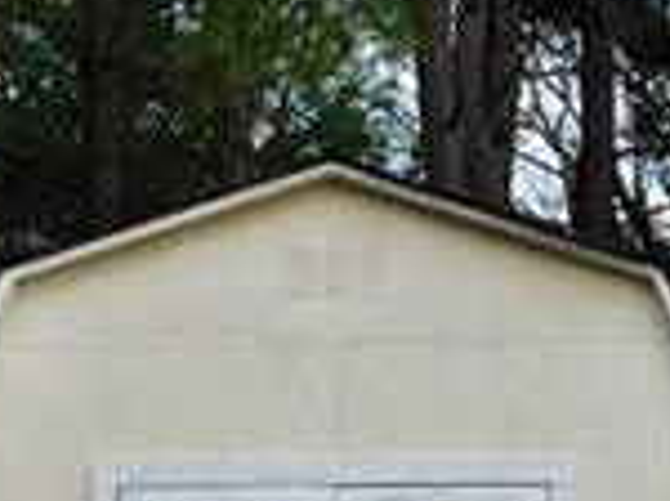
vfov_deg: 9.4
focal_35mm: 154
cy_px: 680
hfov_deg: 12.6
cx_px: 719
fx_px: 2976
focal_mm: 6.3
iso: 125
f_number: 3.5
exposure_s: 1/80
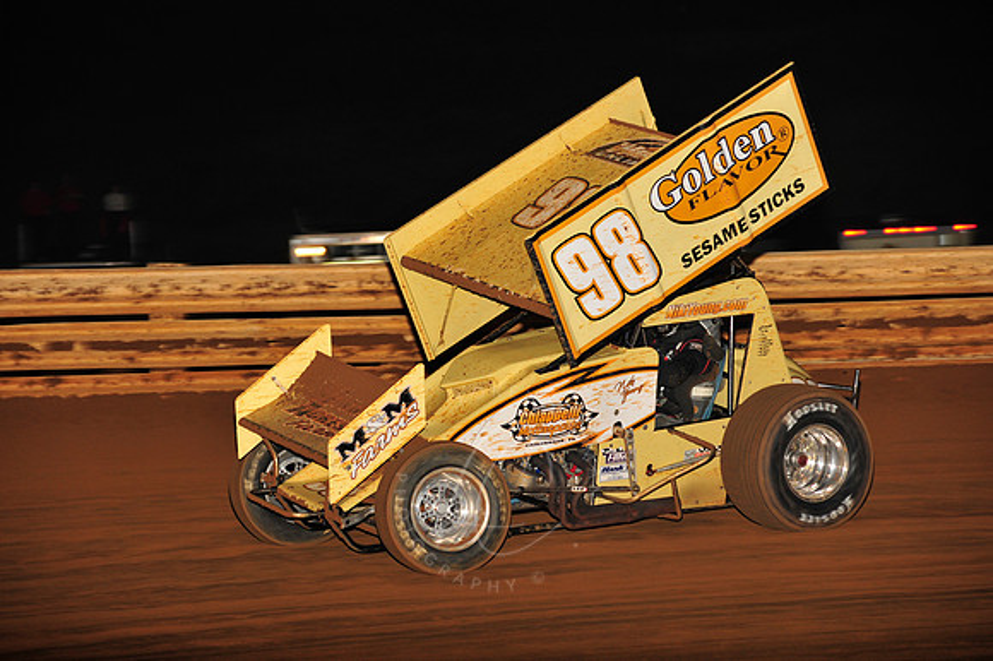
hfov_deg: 13.3
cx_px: 496
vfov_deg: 8.8
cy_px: 330
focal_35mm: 155
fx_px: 4273
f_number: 6.3
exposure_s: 1/320
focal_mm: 155
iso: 1000
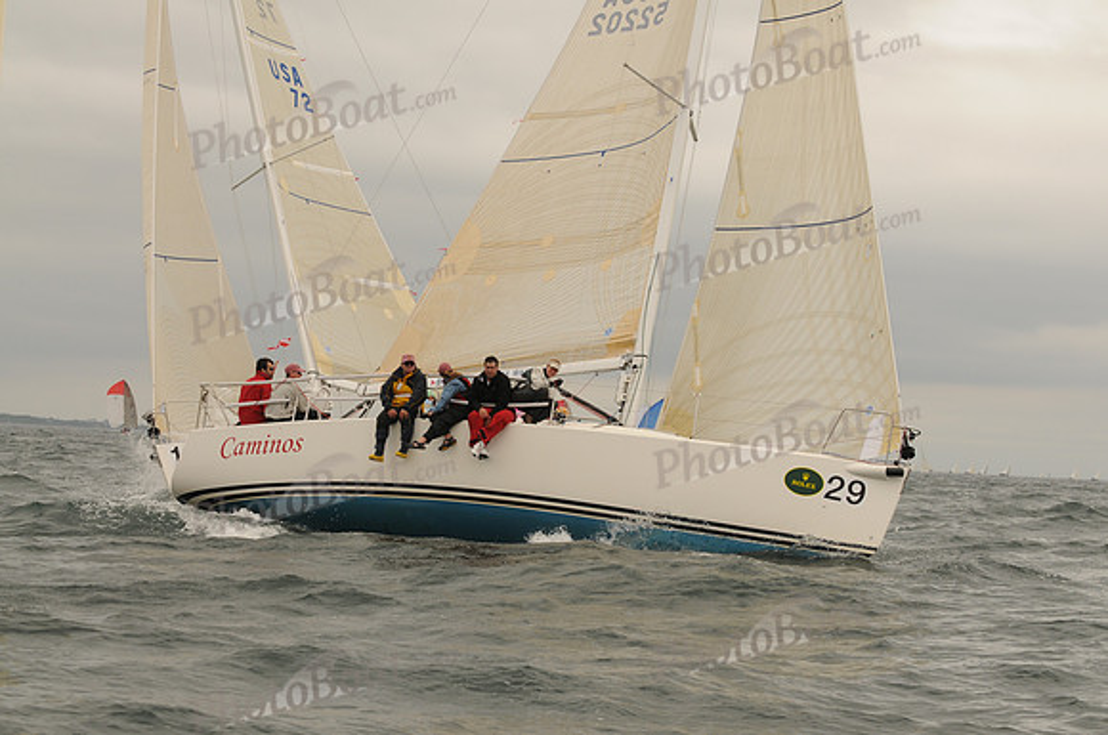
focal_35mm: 105
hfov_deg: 19.5
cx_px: 554
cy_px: 368
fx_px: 3227
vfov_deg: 13.0
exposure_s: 1/800
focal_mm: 70
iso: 200
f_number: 5.6
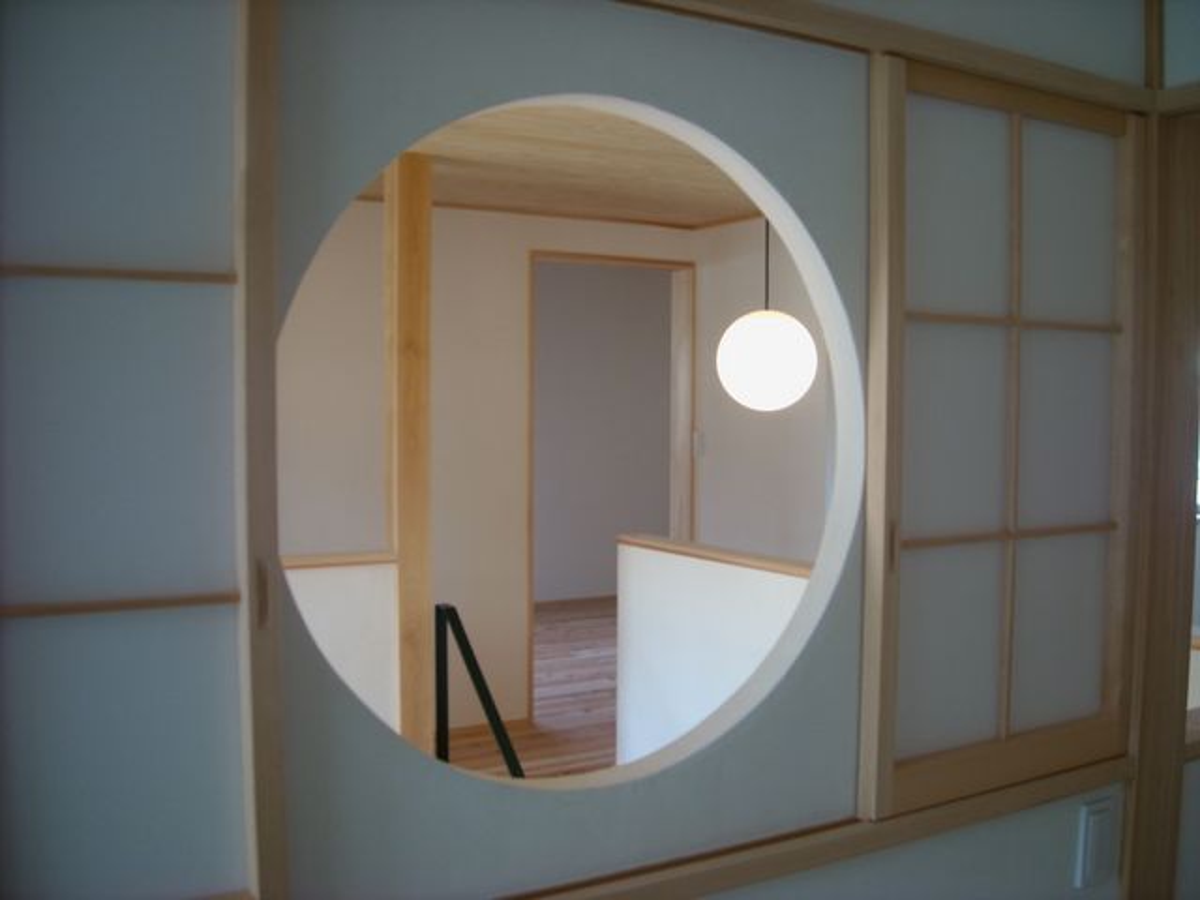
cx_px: 600
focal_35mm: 35
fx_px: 1213
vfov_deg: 40.7
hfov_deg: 52.6
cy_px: 450
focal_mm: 5.7
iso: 64
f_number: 2.8
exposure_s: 1/47
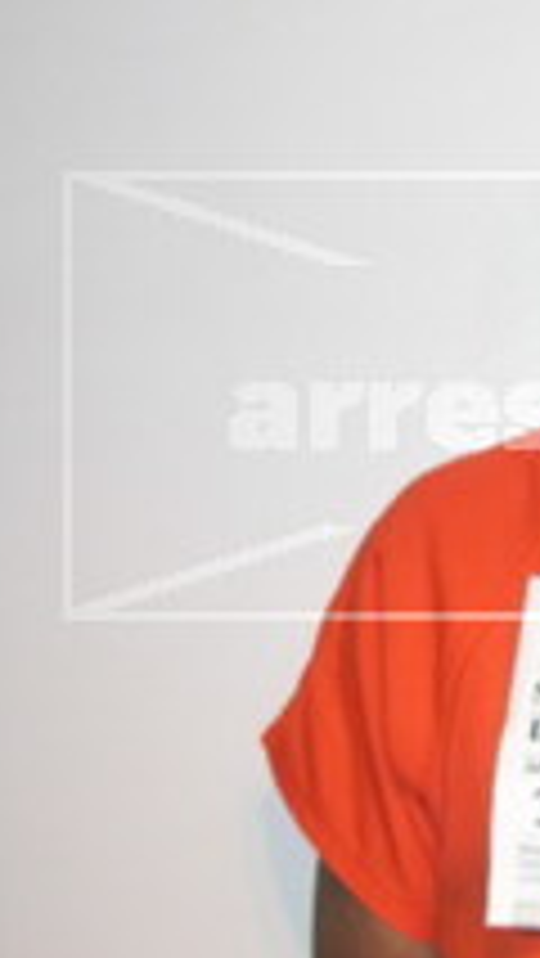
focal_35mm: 106
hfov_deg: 11.1
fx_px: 2695
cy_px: 398
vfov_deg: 20.1
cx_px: 740
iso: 100
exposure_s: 1/60.3
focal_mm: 12.6
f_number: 3.1
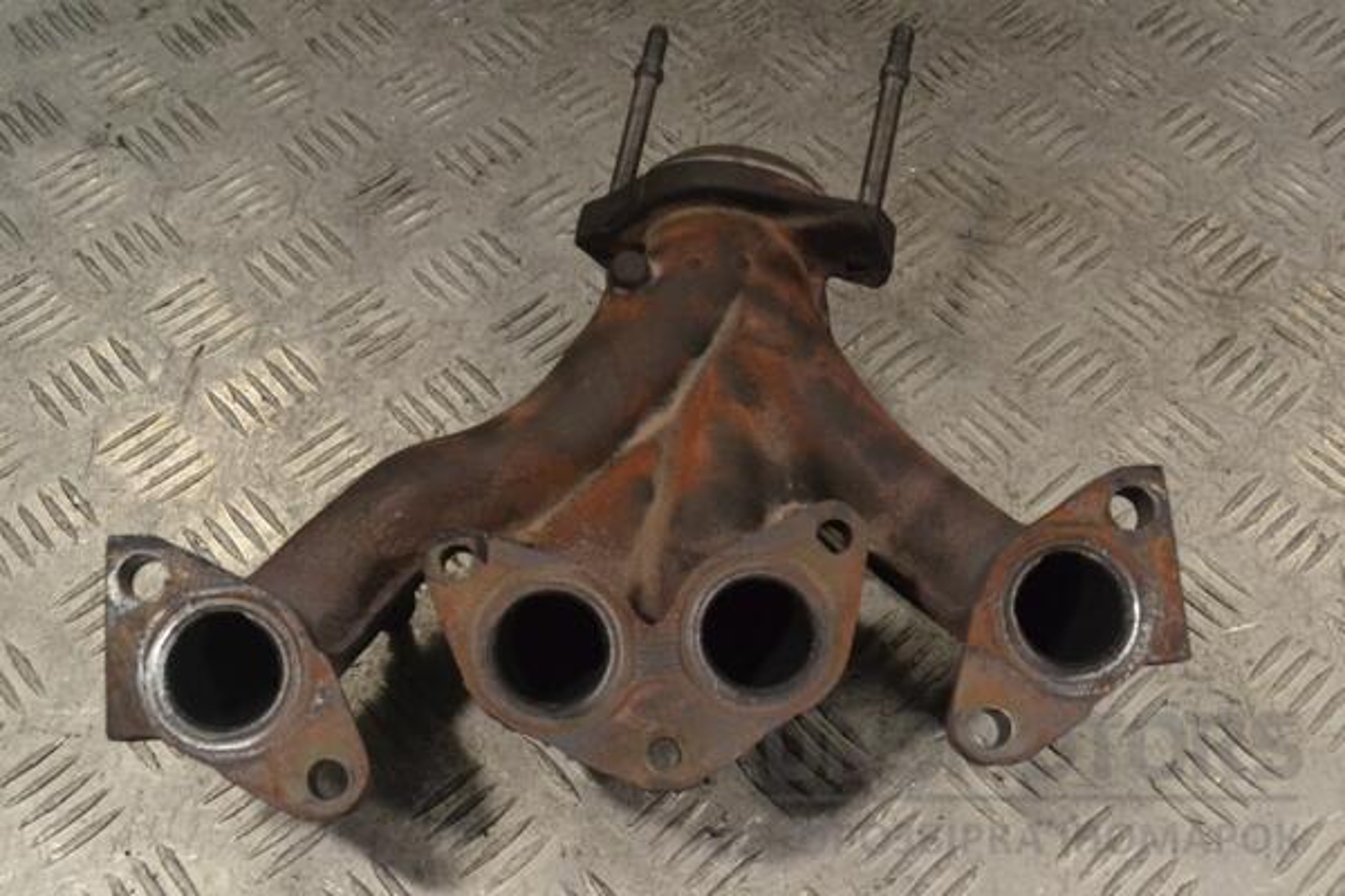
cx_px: 672
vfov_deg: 31.9
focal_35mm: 42
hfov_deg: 46.4
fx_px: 1569
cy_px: 448
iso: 3200
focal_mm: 28
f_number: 10
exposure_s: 1/400
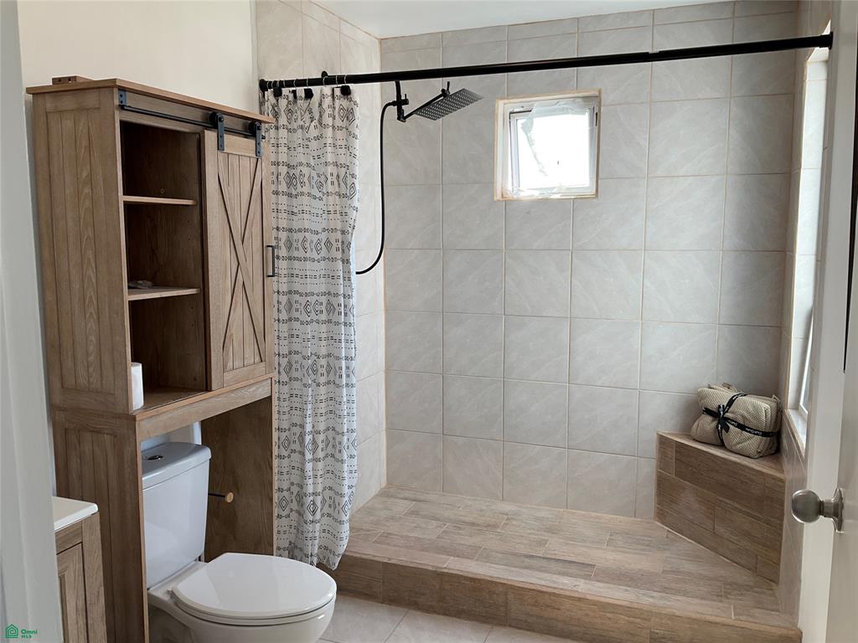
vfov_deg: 48.2
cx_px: 429
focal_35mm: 29
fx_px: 719
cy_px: 322
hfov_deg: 61.7
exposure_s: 1/179
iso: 20
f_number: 1.8
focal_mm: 3
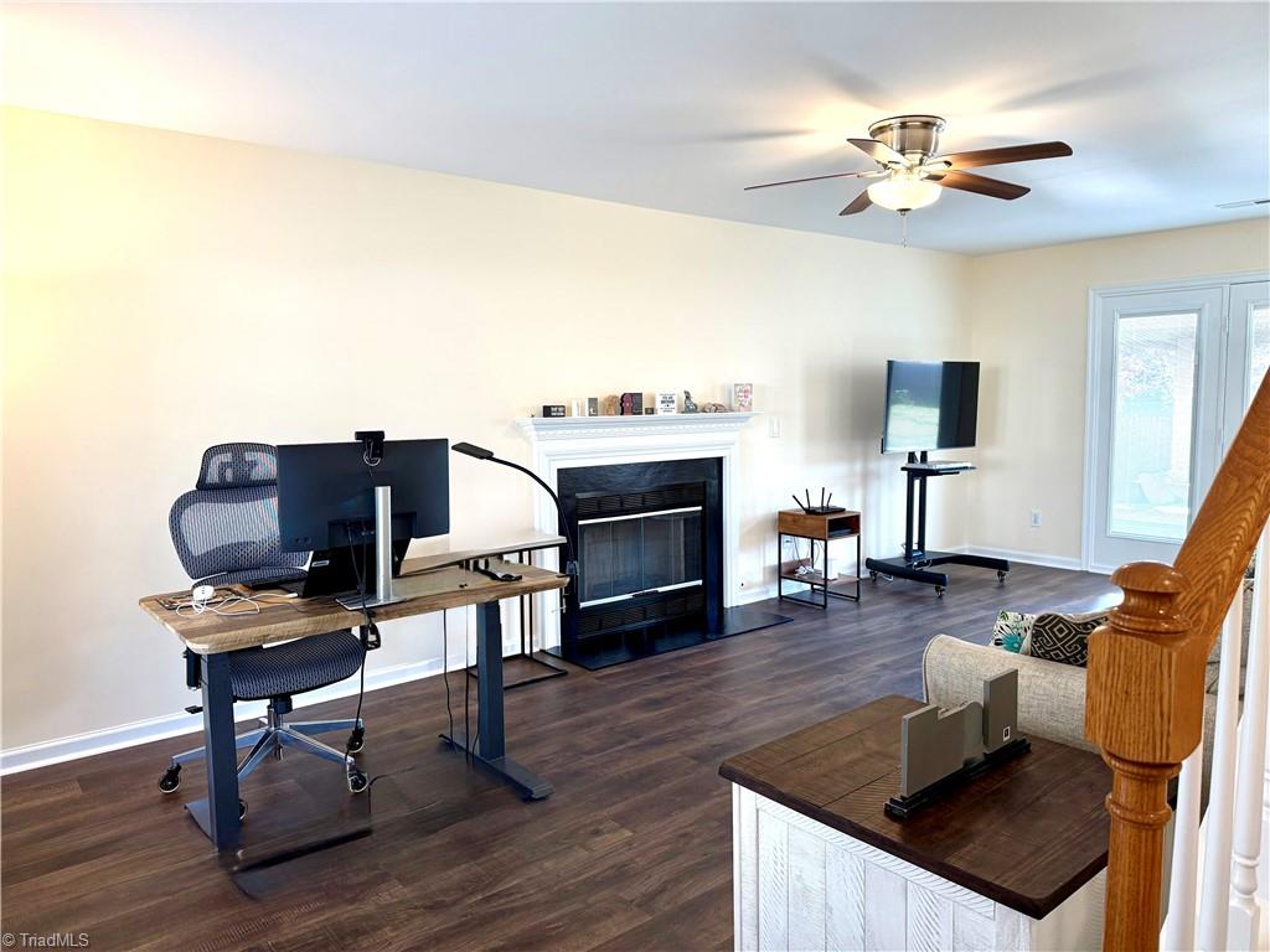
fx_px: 881
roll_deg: +0.6
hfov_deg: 71.6
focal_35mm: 24
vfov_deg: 56.8
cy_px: 476
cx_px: 635
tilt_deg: -4.7
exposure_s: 1/160
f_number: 1.78
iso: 200
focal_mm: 6.76
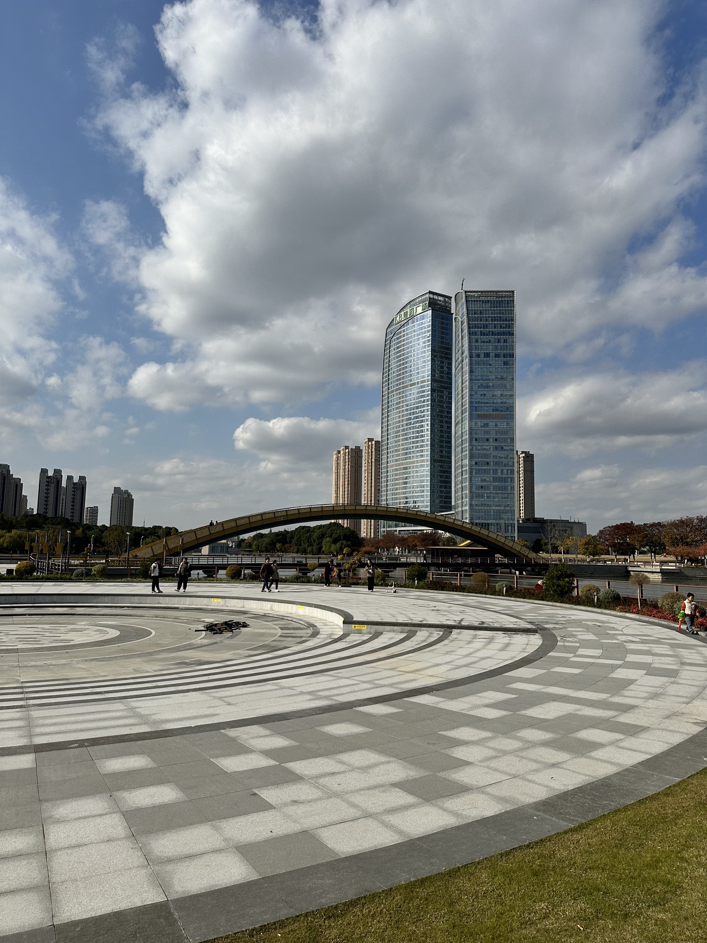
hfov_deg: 56.8
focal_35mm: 24
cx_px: 354
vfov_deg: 71.6
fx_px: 654
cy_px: 472
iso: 80
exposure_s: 1/10753
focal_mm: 6.86
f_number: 1.78
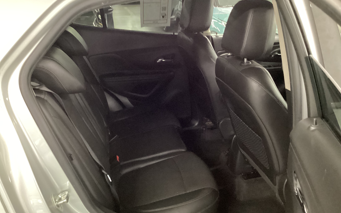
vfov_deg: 38.3
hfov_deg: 58.1
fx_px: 307
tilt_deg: -24.4
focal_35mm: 33
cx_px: 171
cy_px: 112
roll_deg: +1.4
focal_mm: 3.3
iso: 640
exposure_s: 1/17
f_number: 2.4
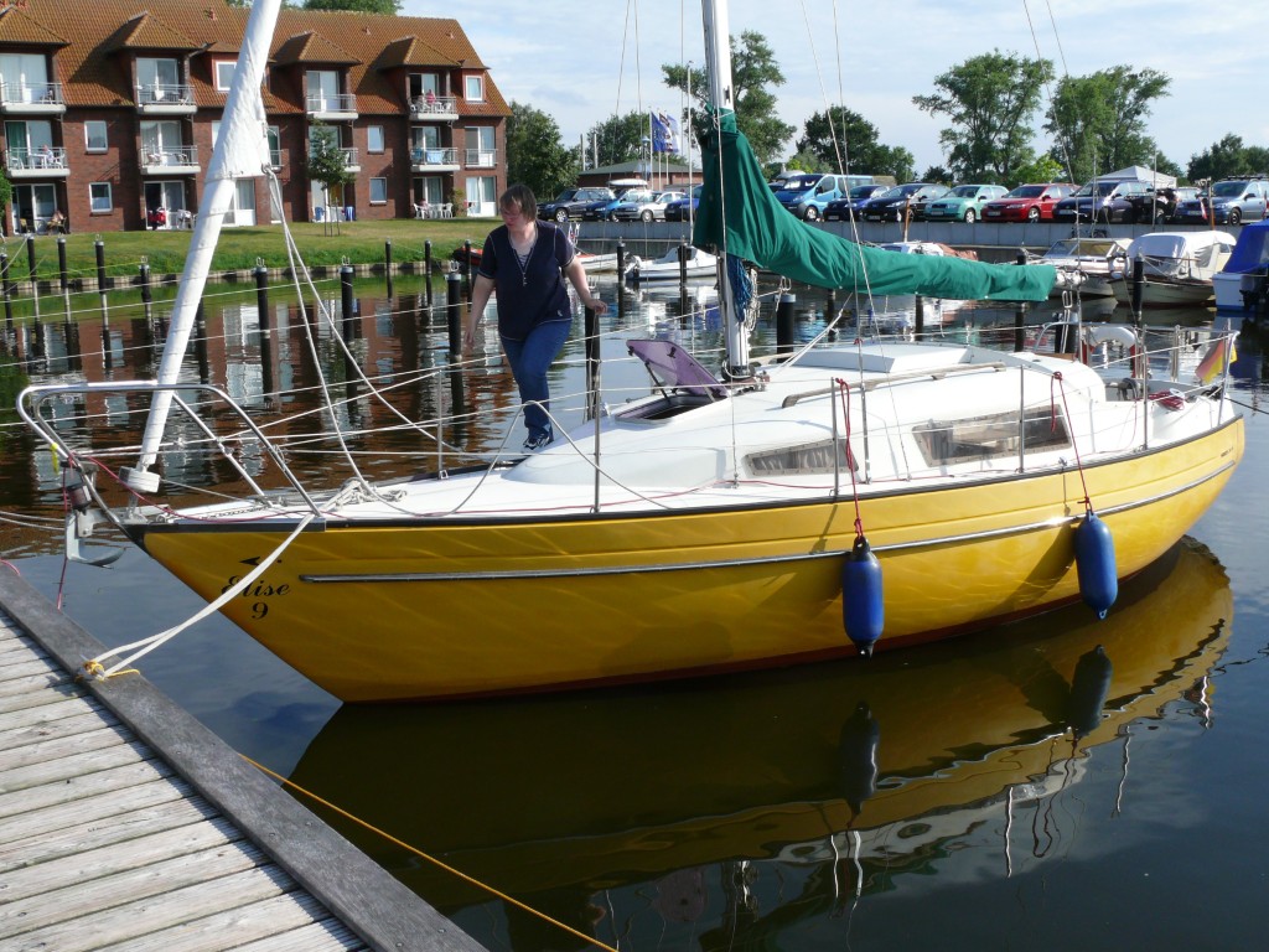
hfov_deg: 52.6
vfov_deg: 40.7
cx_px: 634
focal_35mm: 35
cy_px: 476
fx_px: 1283
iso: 100
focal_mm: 7.4
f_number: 5.6
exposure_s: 1/320
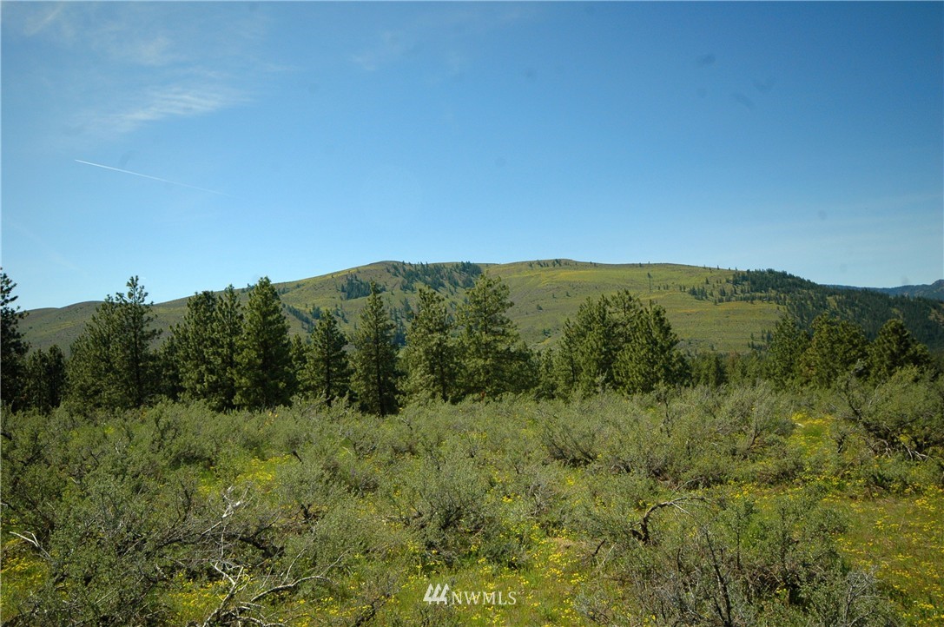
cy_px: 314
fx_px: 786
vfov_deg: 43.5
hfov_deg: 62.0
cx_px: 472
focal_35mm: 30
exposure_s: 1/250
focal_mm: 20
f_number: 8
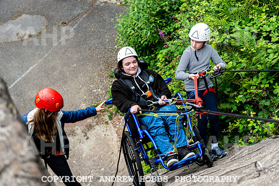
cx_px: 140
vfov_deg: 21.9
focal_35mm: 62
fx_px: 480
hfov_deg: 32.4
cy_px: 93
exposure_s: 1/200
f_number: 4
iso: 100
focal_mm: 62
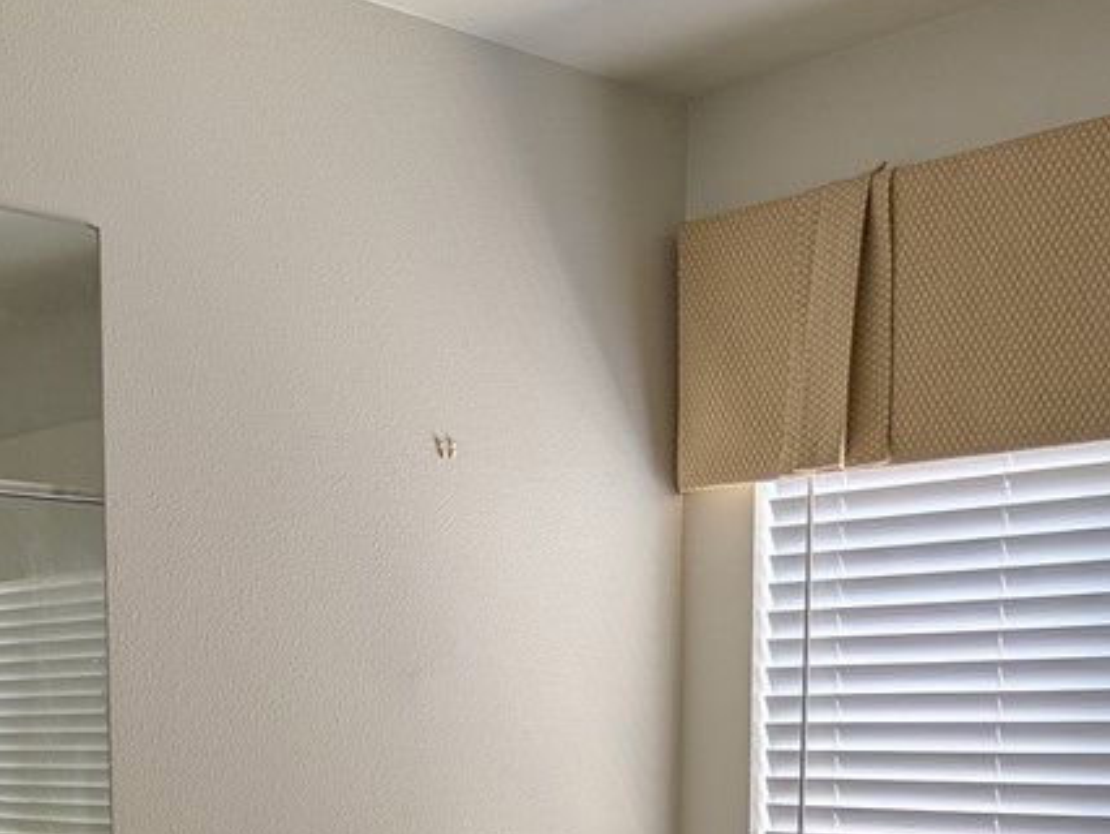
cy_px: 930
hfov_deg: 31.9
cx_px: 371
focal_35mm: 60
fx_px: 1925
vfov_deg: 22.9
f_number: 1.89
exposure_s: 1/120
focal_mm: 5.43
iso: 72
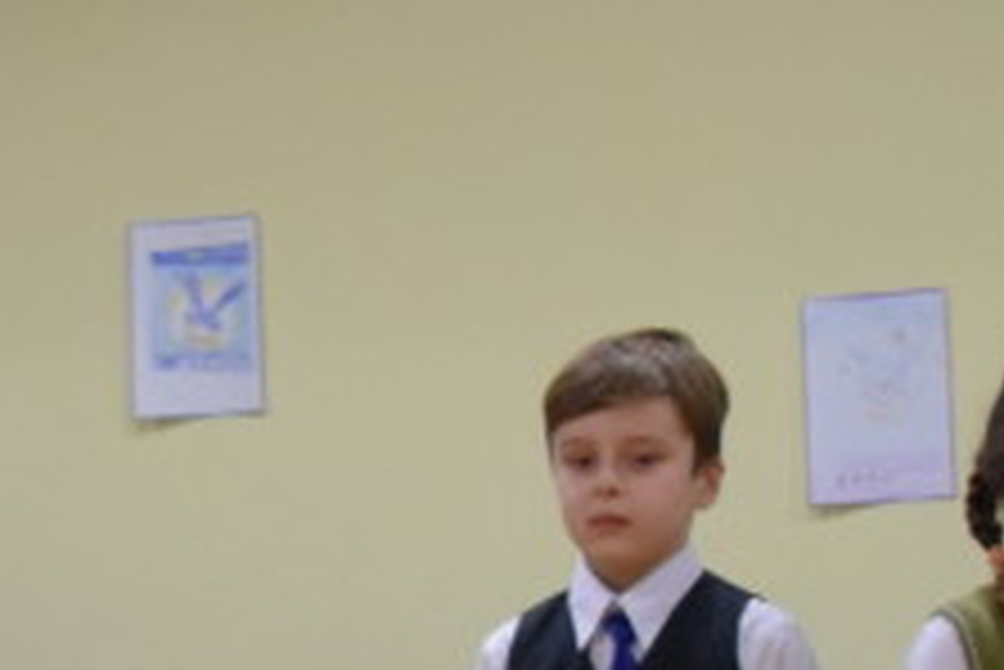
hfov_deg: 11.9
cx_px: 167
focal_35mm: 172
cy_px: 924
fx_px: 4808
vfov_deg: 7.9
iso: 3200
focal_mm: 25
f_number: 4
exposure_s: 1/200
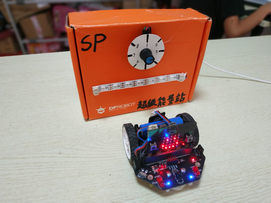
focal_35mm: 24
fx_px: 188
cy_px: 102
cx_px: 136
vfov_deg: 56.8
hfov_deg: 71.6
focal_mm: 3.94
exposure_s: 1/25
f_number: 1.9
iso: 320
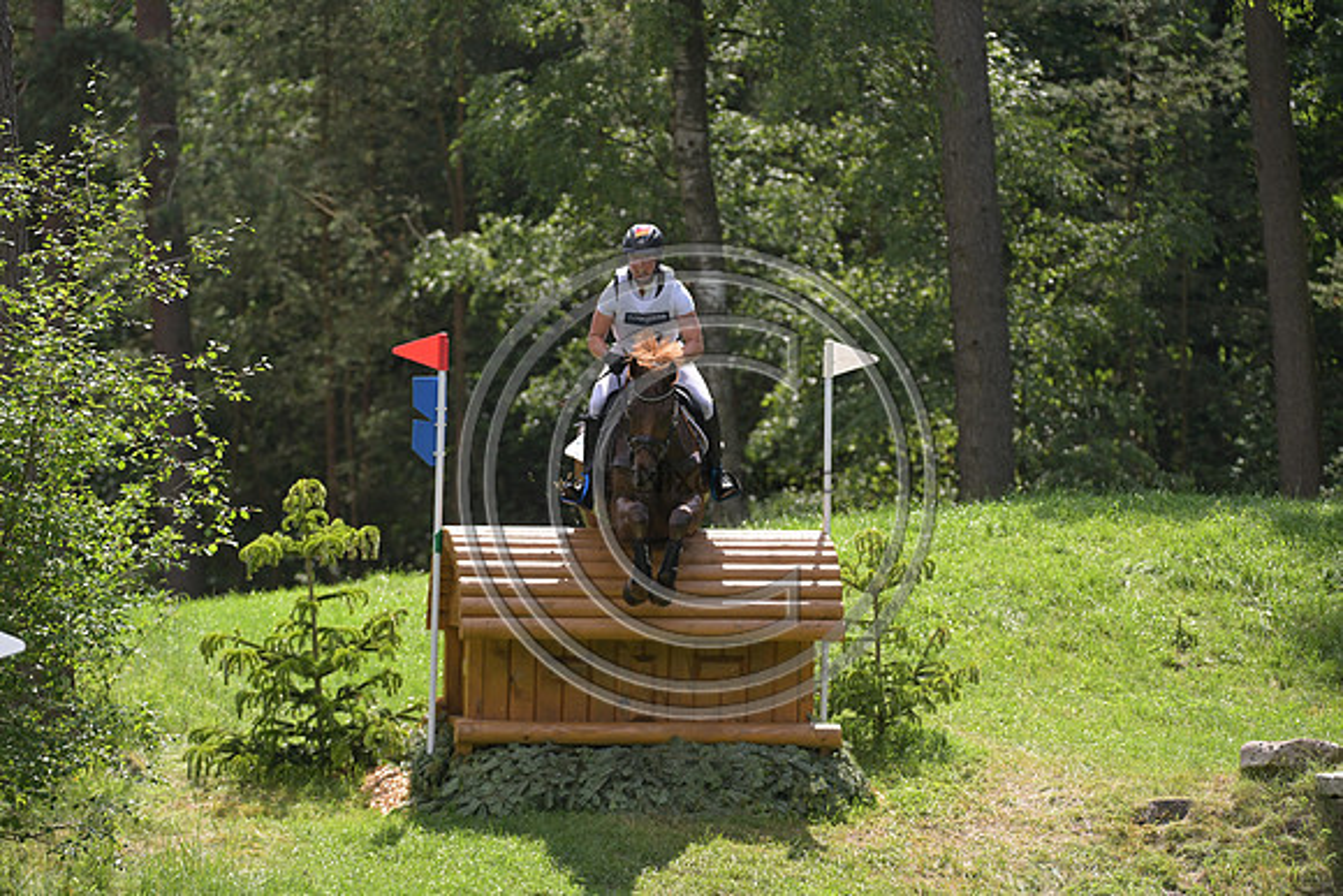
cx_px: 672
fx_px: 9328
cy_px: 448
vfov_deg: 5.5
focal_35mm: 250
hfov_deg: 8.2
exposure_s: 1/1250
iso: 640
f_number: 5.6
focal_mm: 250
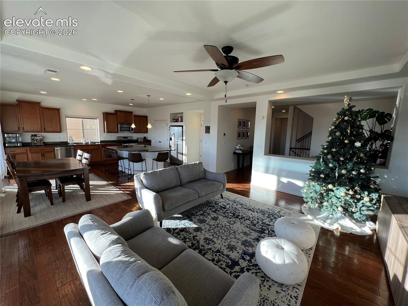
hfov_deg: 106.2
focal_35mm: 13
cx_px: 204
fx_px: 153
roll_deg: -1.9
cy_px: 153
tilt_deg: -8.0
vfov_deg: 89.9
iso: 32
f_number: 1.8
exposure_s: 1/120
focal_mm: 1.57
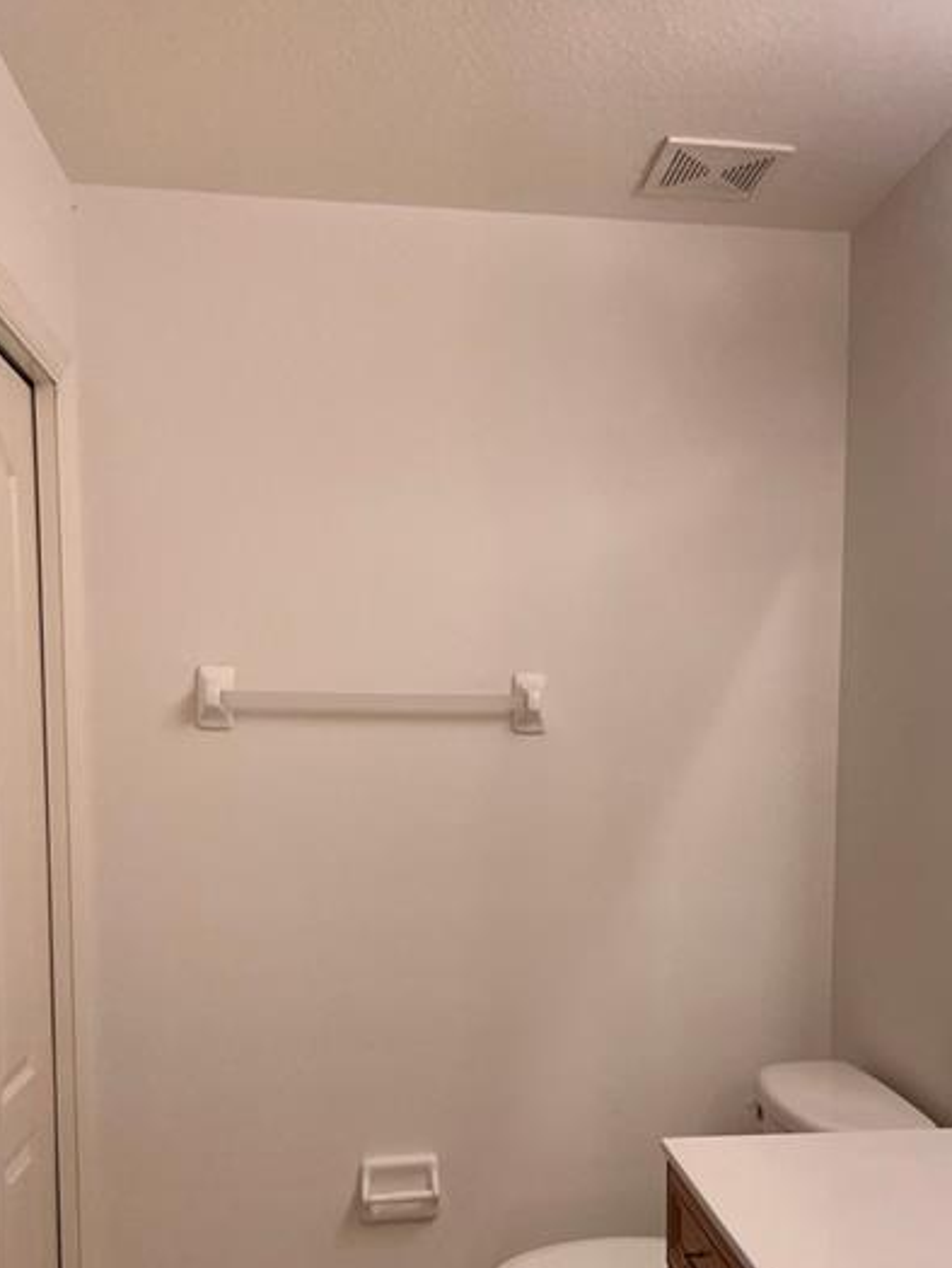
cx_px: 606
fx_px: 1393
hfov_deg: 37.5
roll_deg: -0.1
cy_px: 882
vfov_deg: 47.9
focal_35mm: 38
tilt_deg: -2.0
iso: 50
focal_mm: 5.7
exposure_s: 1/120
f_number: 1.5
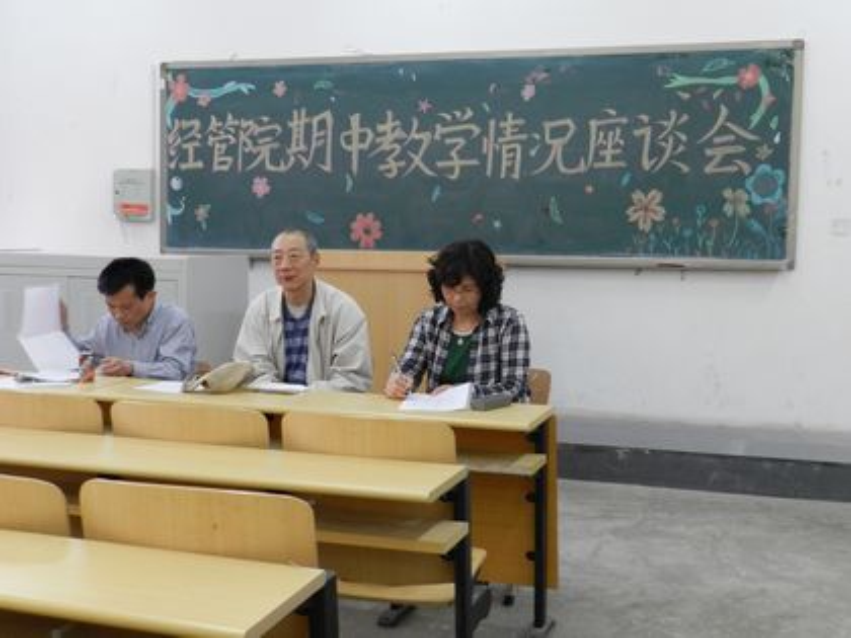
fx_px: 1131
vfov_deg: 31.5
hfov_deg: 41.2
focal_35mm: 46
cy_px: 319
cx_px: 426
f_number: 4.2
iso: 400
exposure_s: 1/25
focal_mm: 8.1
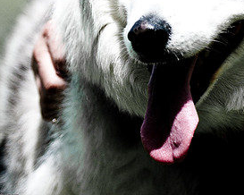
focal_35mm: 293
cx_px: 237
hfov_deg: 6.6
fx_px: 2114
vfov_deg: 5.3
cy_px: 24
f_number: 2.8
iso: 200
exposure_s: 1/6400
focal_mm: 98
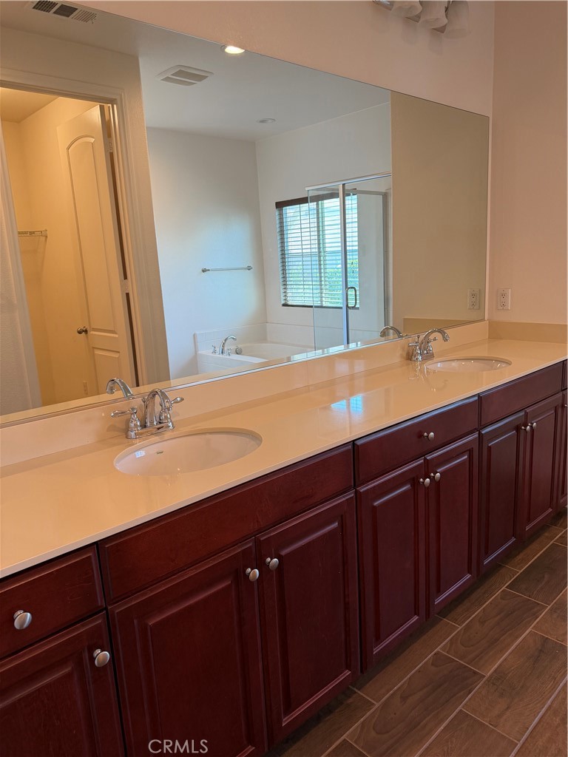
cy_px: 378
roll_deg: +3.7
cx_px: 284
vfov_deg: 71.6
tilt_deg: -13.3
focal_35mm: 24
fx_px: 525
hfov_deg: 56.8
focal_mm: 6.76
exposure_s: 1/120
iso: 160
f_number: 1.78
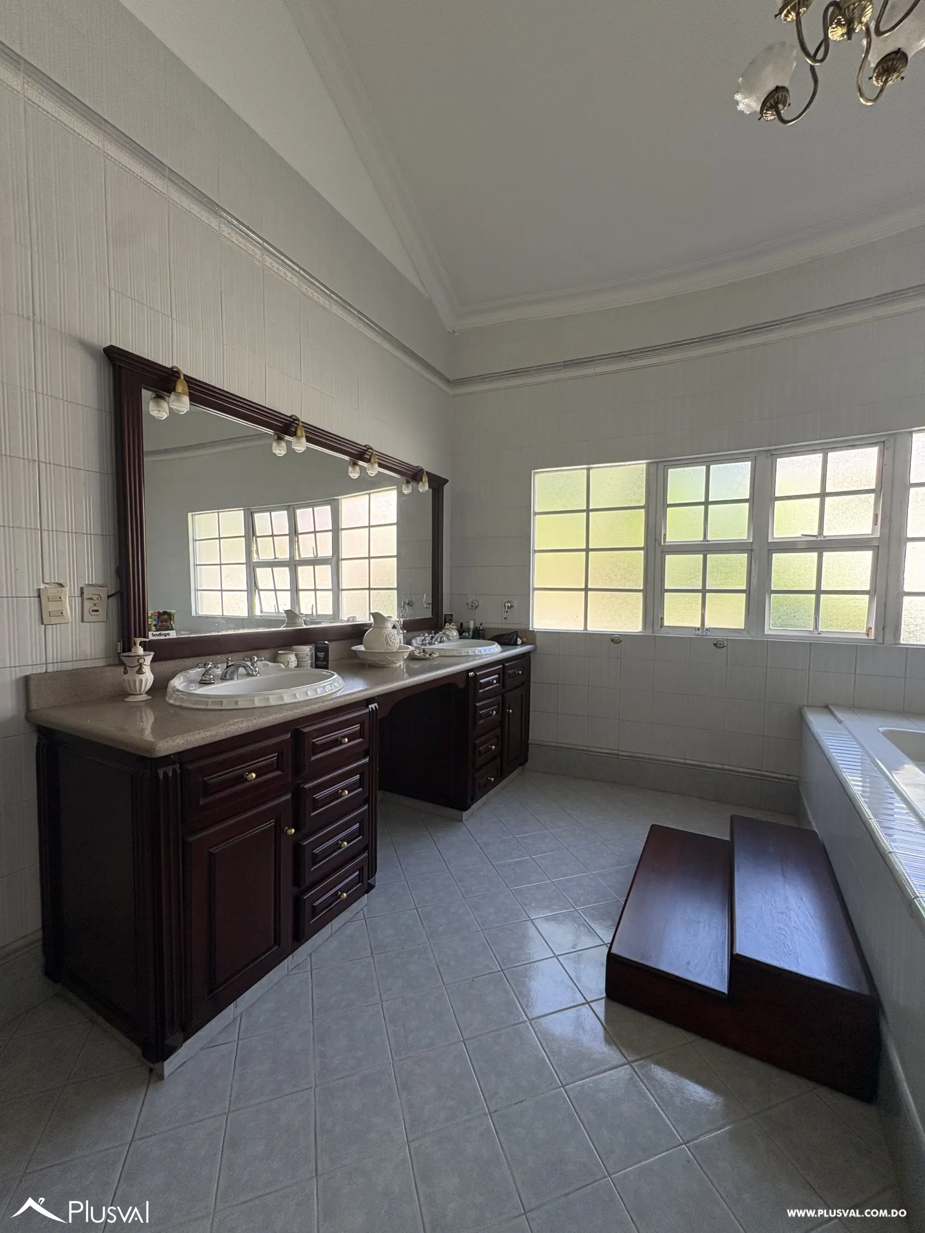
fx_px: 499
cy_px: 616
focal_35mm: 14
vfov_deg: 102.1
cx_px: 462
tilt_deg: -2.4
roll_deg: -0.4
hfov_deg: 85.7
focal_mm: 2.22
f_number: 2.2
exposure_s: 1/138
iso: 80
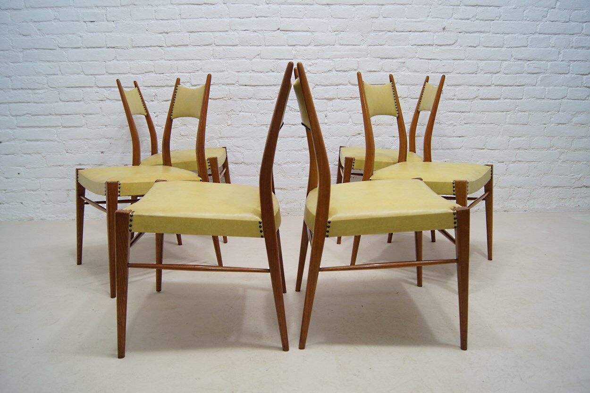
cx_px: 295
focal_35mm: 27
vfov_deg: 47.9
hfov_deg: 67.4
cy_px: 196
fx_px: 442
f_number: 4
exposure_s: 1/40
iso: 200
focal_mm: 18
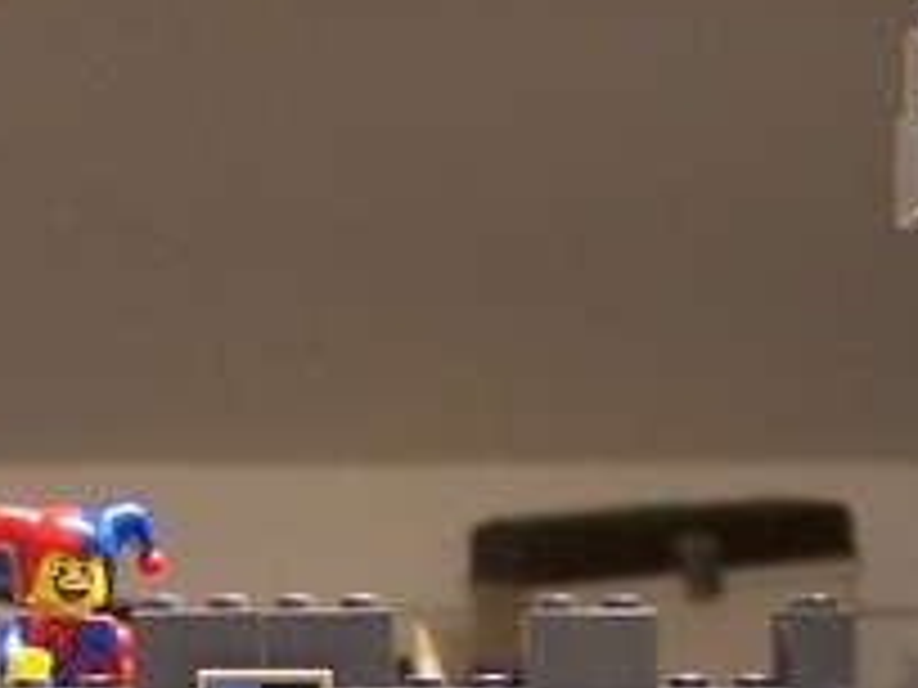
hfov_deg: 10.3
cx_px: 297
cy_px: 1061
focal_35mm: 191
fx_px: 5065
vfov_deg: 7.6
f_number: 2.8
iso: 80
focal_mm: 6.3
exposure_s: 1/3
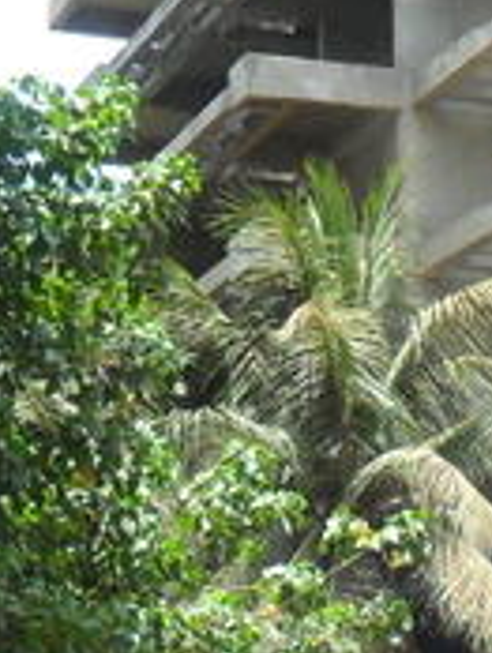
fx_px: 2287
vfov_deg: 15.7
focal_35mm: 121
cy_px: -96
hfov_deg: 12.1
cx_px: 484
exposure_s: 1/350
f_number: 3.5
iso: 100
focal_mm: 4.9
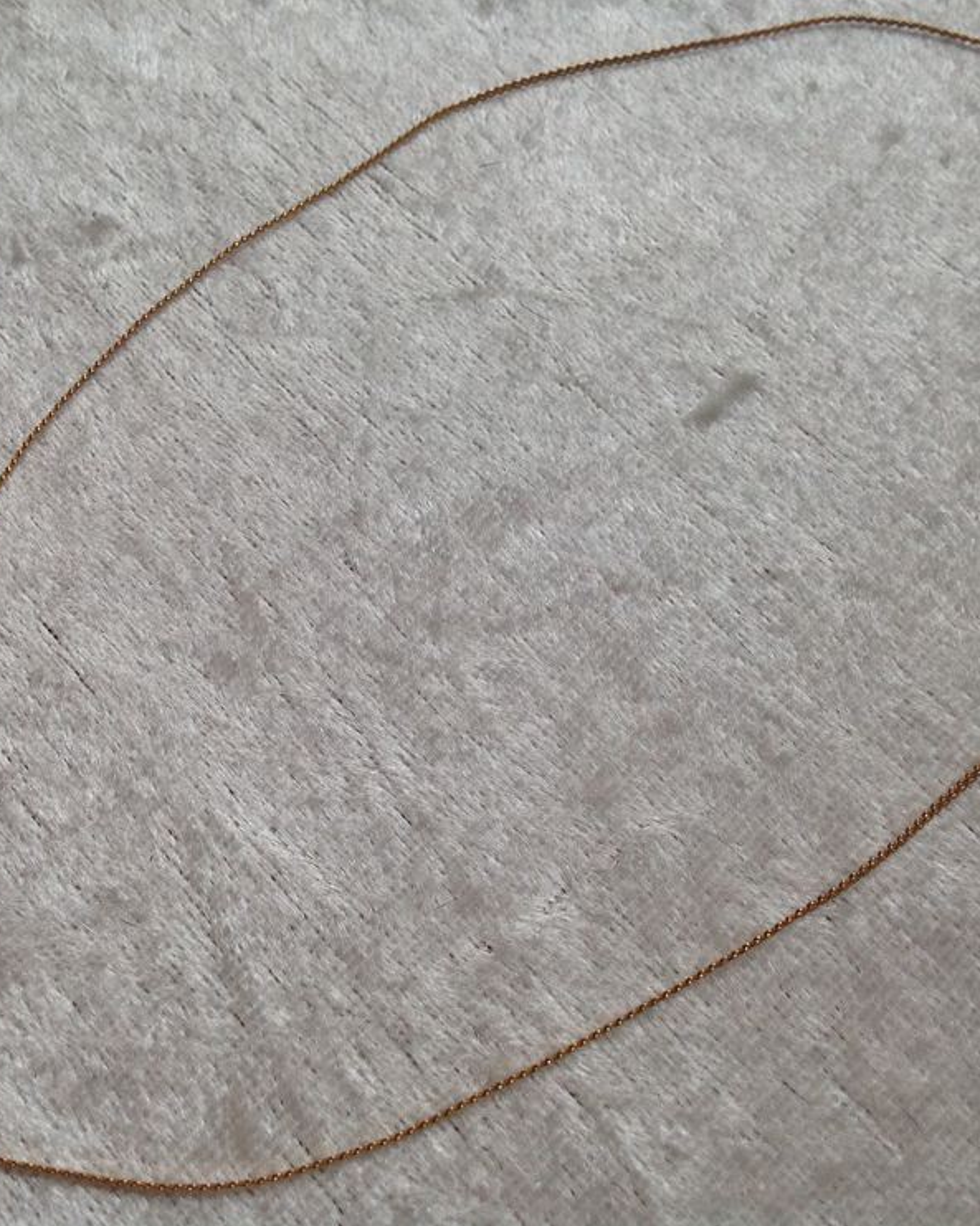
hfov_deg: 32.7
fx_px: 1669
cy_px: 614
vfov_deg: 40.3
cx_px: 431
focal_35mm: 46
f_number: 2.4
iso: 64
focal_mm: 4.28
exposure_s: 1/60
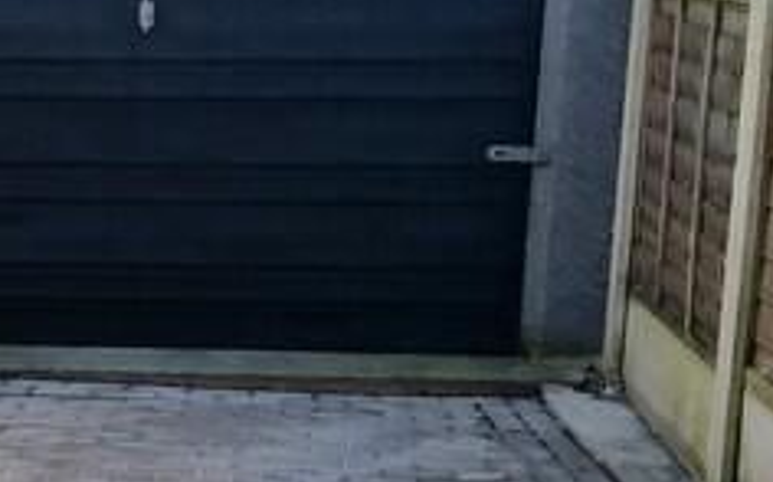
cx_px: 102
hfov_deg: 19.4
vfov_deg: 11.5
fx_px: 2231
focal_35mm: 106
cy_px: 836
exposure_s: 1/331
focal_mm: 5.4
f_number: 1.8
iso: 50
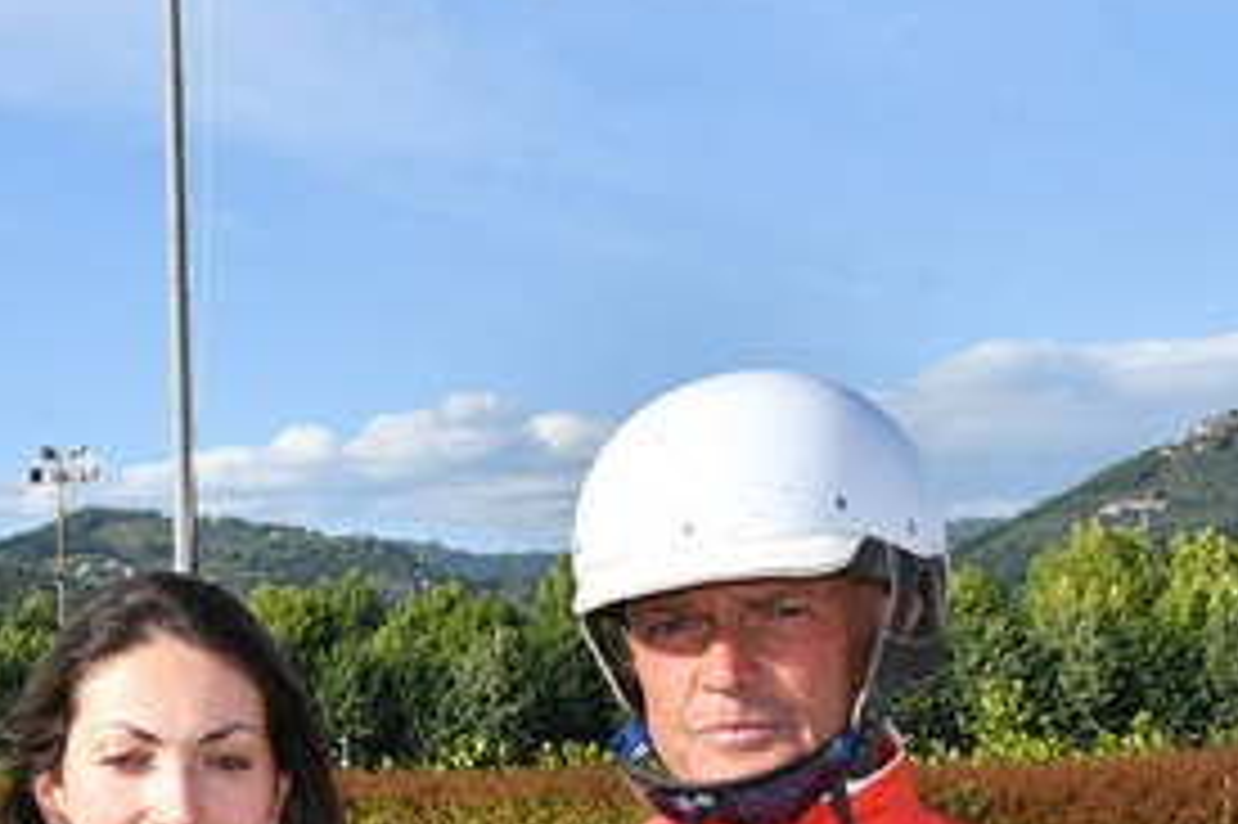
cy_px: 919
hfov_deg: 22.3
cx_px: -243
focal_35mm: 84
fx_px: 2887
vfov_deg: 15.8
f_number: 9
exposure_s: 1/250
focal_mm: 22
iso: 100
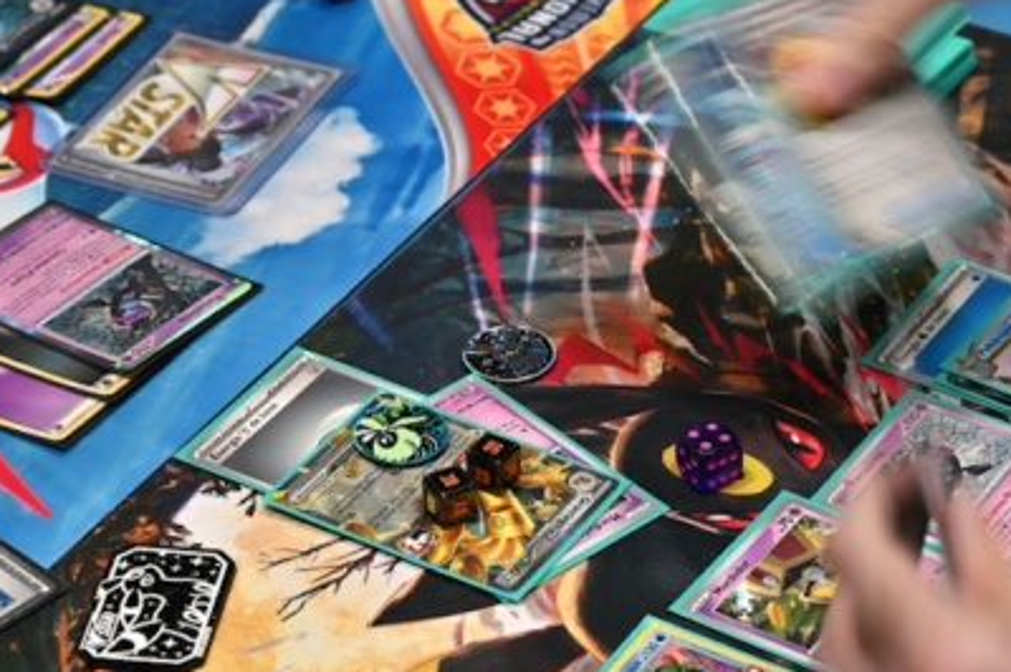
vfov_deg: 10.2
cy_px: 384
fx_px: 3760
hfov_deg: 15.3
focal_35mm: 134
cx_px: 724
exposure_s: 1/20
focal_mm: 71
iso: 320
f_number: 5.6
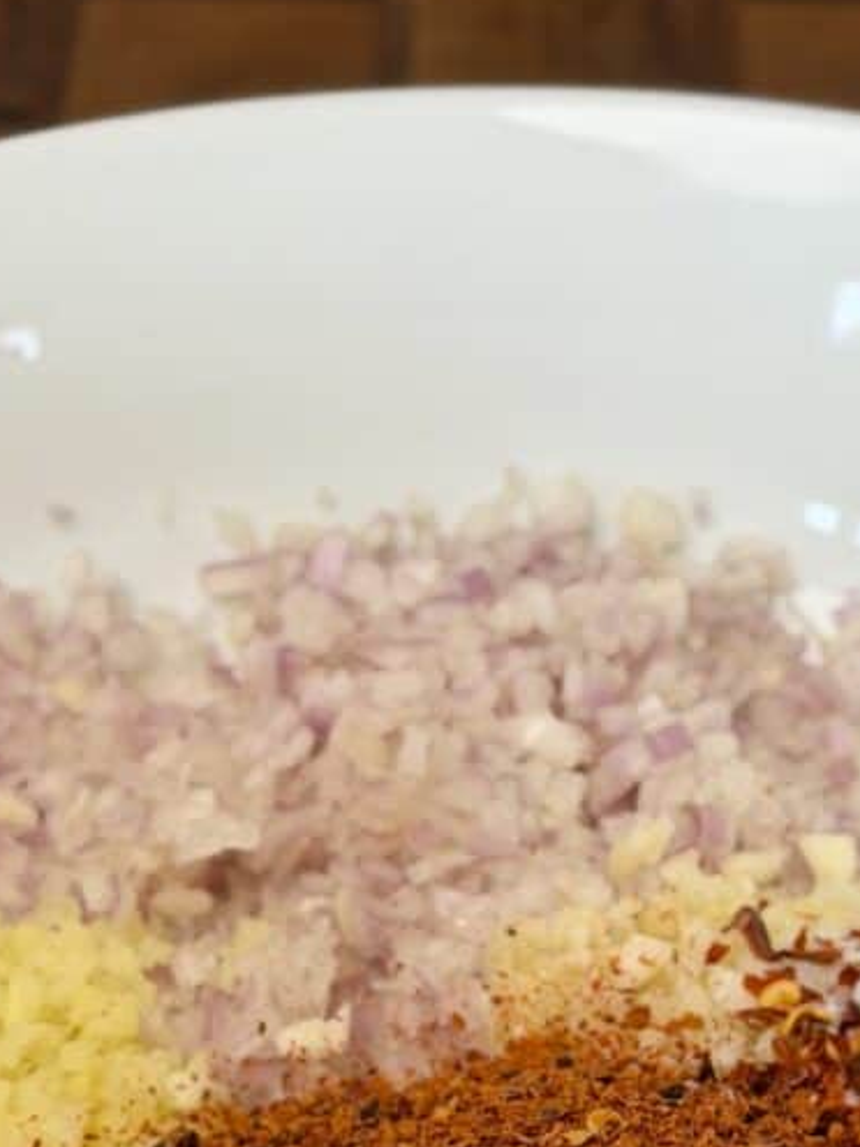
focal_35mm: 99
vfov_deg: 19.7
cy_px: 856
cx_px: 527
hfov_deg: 14.9
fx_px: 3279
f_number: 1.78
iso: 64
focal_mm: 6.76
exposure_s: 1/302
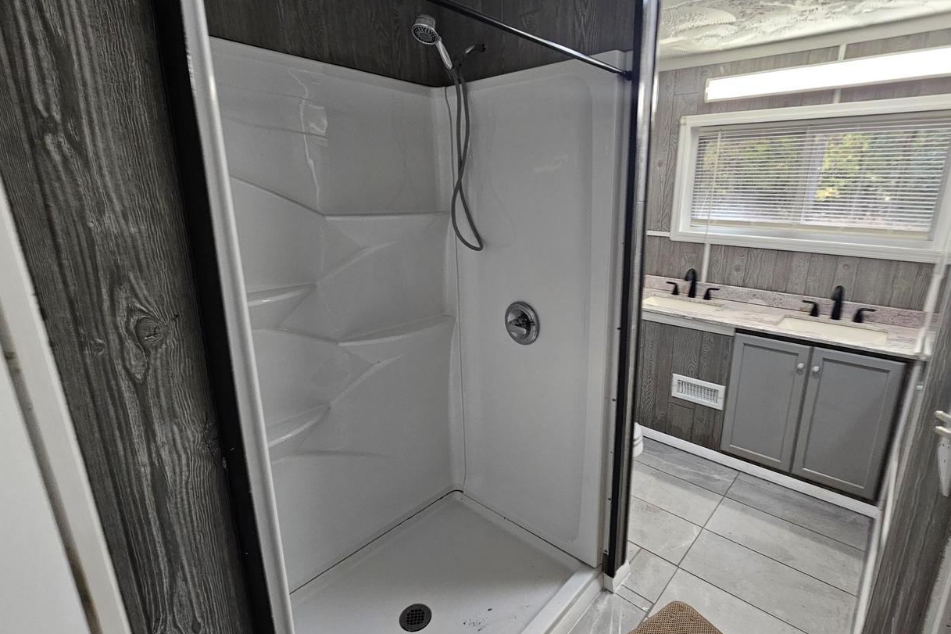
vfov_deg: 73.7
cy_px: 320
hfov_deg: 96.4
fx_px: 423
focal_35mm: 16
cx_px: 523
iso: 125
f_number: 2.2
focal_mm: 2.2
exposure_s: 1/60
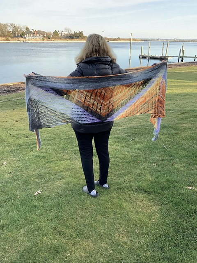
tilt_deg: -24.4
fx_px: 220
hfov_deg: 48.2
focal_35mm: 29
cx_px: 98
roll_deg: +0.8
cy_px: 132
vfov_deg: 61.7
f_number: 1.8
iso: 16
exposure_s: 1/269
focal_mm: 3
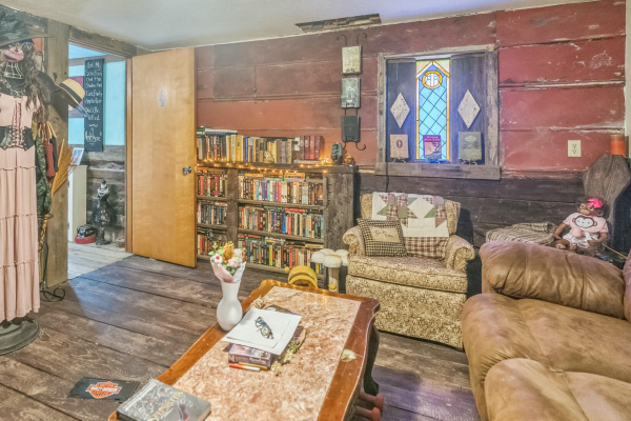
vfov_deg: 61.7
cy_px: 183
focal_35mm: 20
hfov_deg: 82.7
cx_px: 246
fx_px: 351
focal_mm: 16
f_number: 2.8
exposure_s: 1/10
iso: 1600
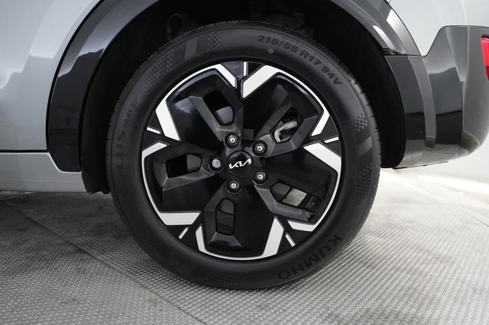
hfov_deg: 73.8
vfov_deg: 53.1
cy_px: 162
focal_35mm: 24
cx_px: 244
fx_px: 326
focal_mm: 24
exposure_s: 1/160
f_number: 2.8
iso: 4000
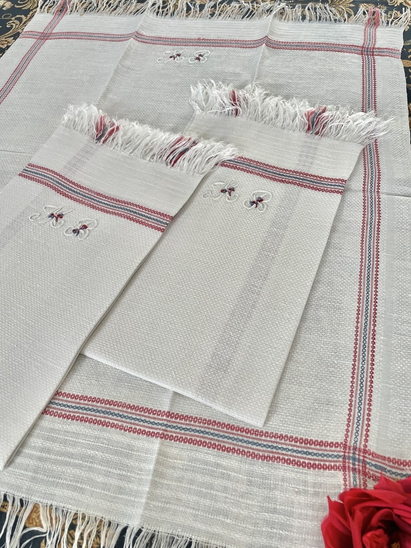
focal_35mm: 26
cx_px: 206
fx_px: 412
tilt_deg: -56.6
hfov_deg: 53.1
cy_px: 274
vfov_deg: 67.3
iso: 100
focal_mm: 4.2
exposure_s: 1/121
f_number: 1.6
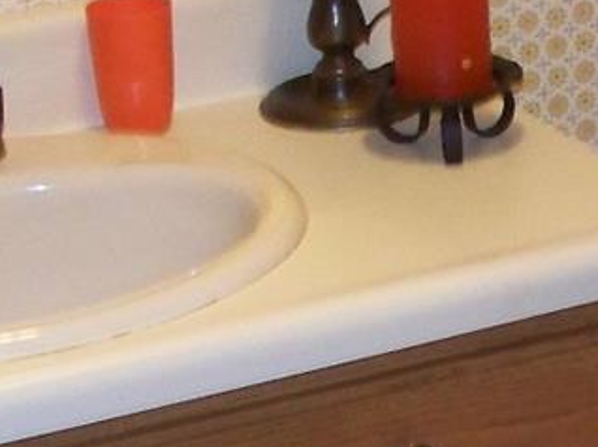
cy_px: 417
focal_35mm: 170
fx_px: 2935
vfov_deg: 8.7
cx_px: 489
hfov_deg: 11.6
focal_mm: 5.85
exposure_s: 1/30
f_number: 2.8
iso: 200
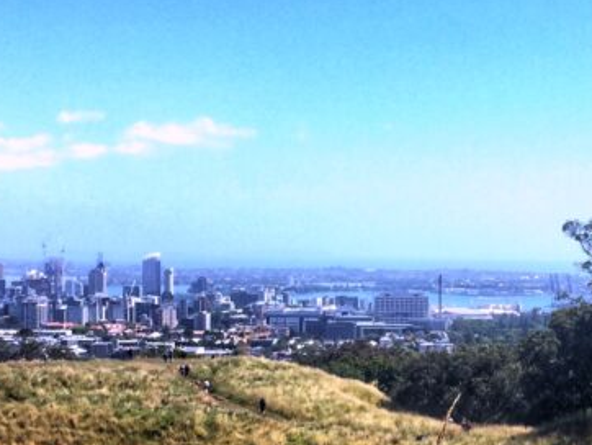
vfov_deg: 18.0
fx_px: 1403
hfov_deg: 23.6
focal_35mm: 82
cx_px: 422
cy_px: 278
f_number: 2.2
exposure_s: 1/1412
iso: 32
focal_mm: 4.15
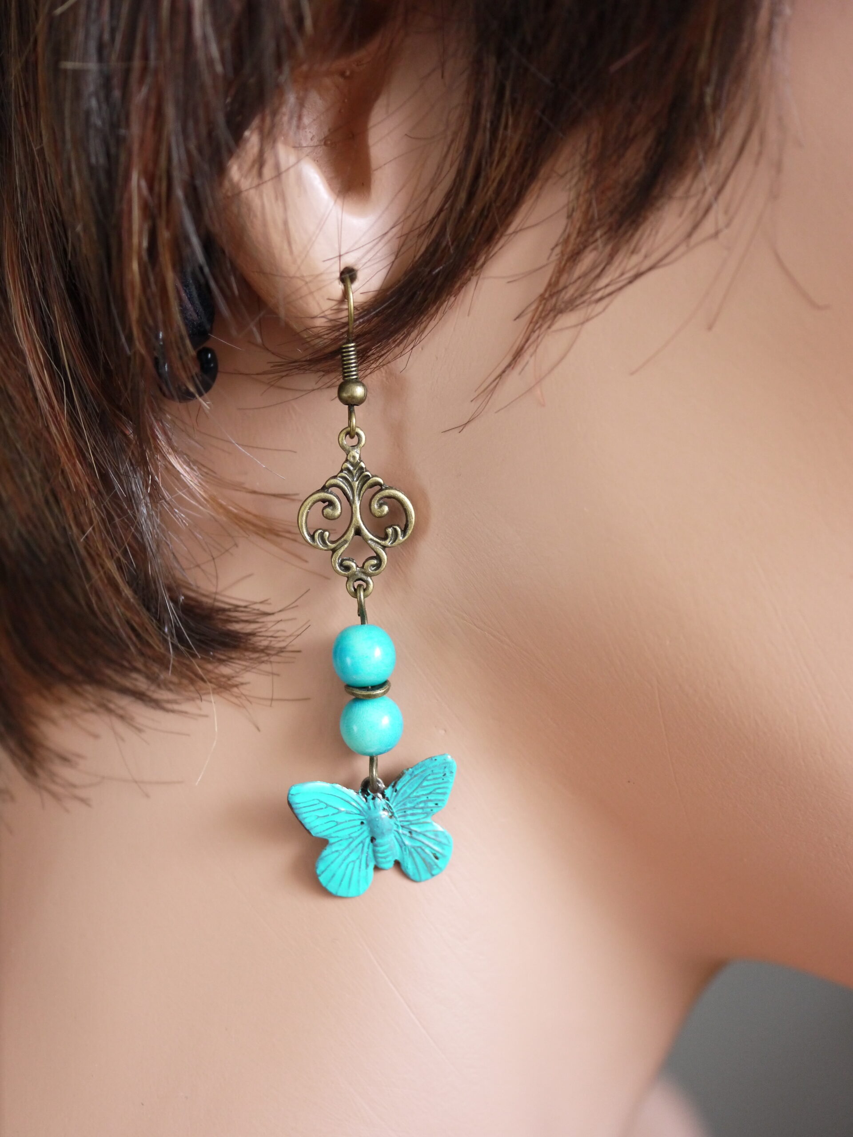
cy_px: 568
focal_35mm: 60
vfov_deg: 32.2
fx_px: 1971
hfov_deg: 24.4
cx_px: 426
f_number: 2.8
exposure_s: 1/13
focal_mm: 30
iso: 800
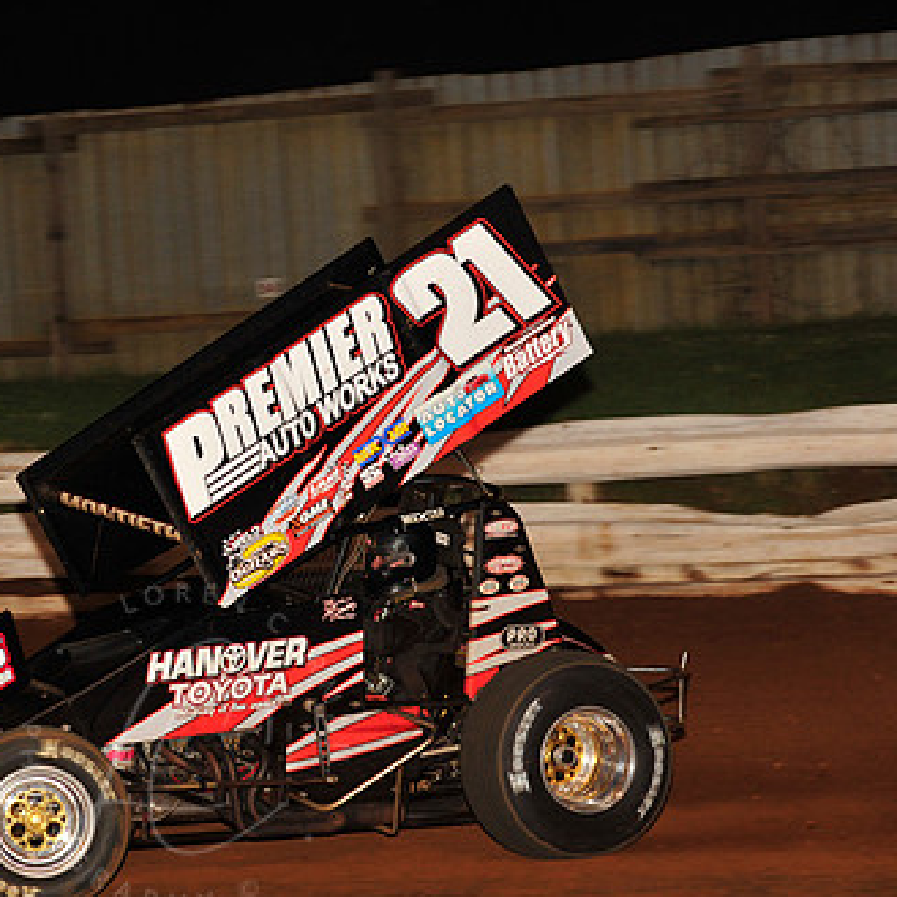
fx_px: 5482
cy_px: 496
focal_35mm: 187
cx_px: 183
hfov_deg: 9.3
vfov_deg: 9.4
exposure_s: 1/320
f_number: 6.3
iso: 800
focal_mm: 125
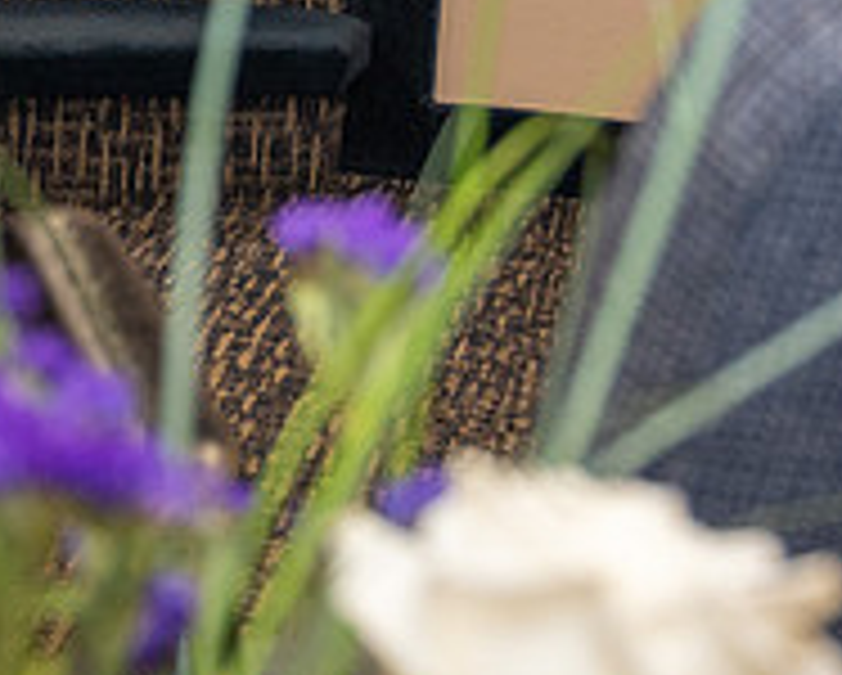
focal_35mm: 108
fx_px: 2694
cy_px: 110
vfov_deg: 14.2
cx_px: -305
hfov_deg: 16.6
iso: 400
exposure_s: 1/80
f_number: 4.5
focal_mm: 29.5
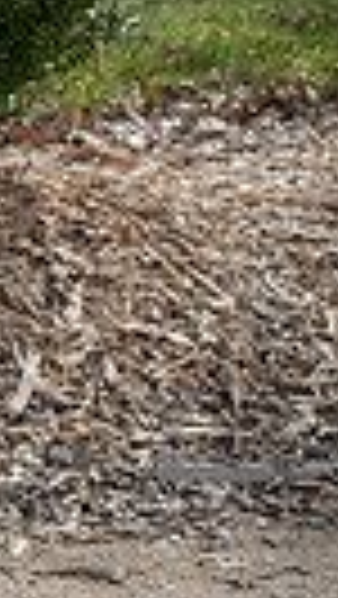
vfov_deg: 9.3
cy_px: -110
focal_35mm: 228
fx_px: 3626
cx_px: -910
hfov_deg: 4.9
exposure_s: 1/500
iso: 400
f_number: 7.1
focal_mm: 50
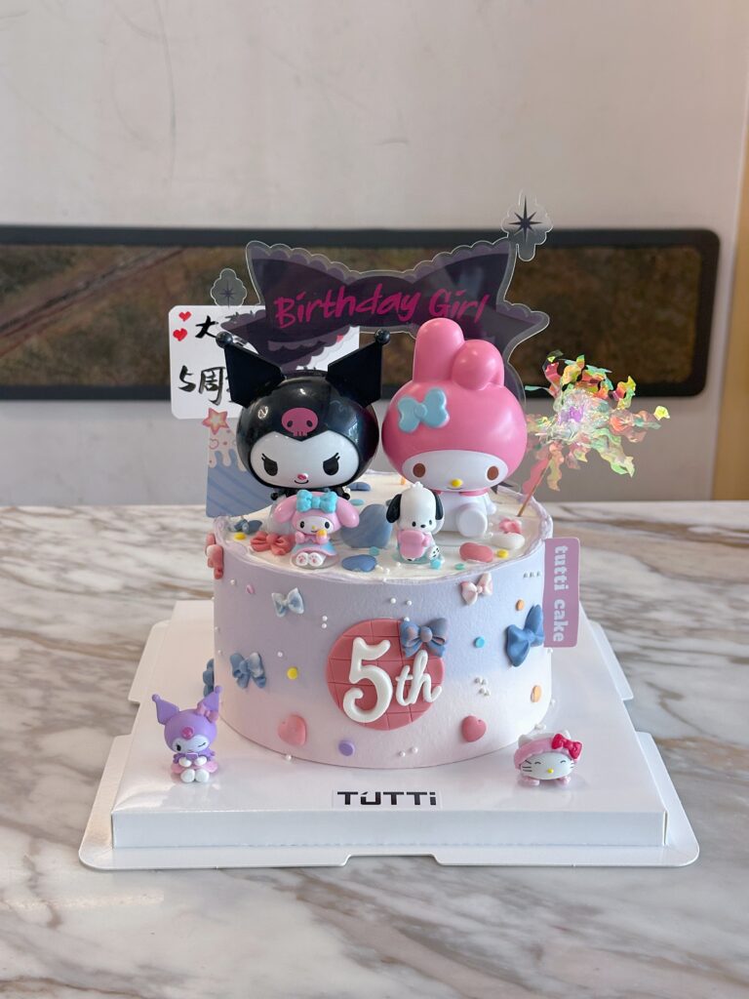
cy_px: 500
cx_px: 374
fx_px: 1385
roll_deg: -1.0
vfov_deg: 39.7
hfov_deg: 30.3
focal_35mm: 48
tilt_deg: -17.9
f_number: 1.78
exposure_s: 1/50
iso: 125
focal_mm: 6.86
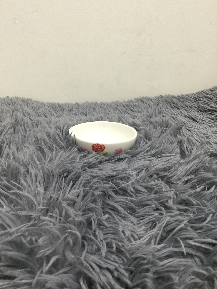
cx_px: 102
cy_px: 138
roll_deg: +0.5
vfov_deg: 55.3
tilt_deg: -17.5
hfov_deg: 42.9
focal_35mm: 33
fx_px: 276
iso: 125
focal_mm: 3.3
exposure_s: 1/33
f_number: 2.4
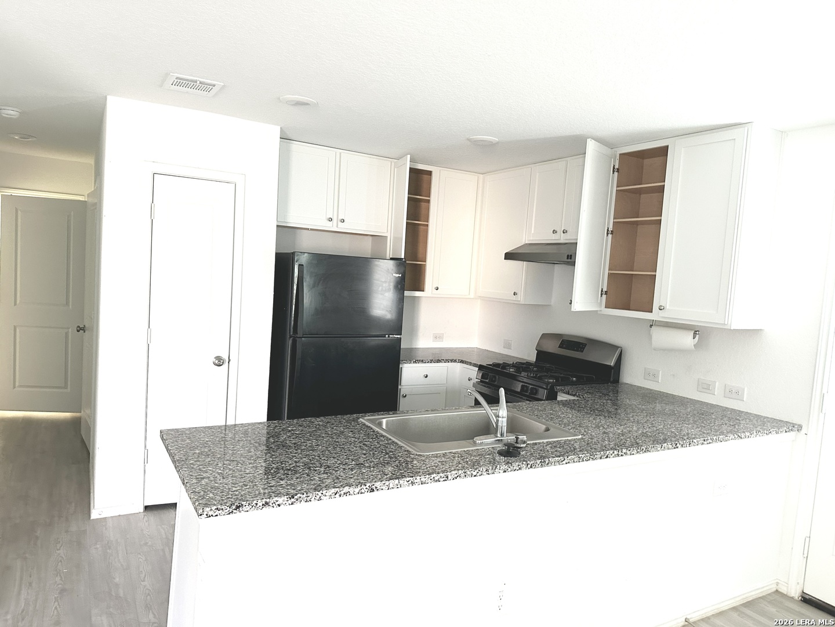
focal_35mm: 24
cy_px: 314
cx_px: 418
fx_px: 579
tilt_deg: -4.7
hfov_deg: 71.6
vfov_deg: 56.8
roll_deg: -3.6
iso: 400
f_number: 1.78
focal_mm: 6.86
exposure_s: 1/60
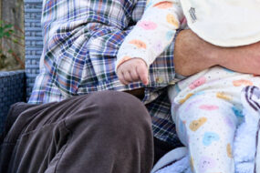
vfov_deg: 4.4
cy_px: -4
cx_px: 491
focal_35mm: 313
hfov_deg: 6.4
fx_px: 2260
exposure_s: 1/160
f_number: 5
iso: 160
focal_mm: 55
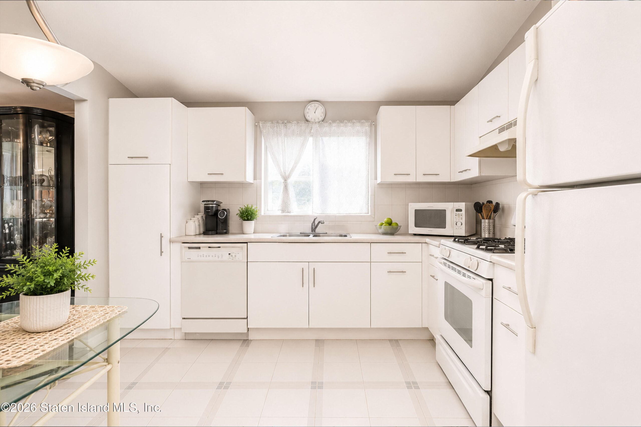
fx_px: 285
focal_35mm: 16
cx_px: 320
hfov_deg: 96.7
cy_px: 214
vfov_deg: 73.8
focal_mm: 16
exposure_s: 1/13
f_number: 4
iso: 64
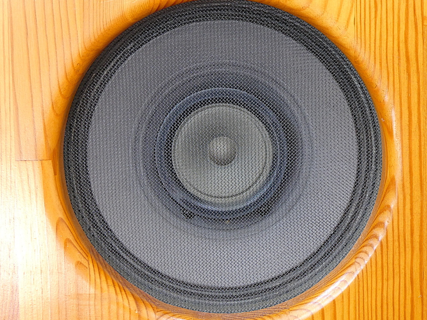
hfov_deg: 18.0
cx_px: 219
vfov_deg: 13.6
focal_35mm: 109
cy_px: 156
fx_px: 1344
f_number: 5.1
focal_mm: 19
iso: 200
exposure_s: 1/5
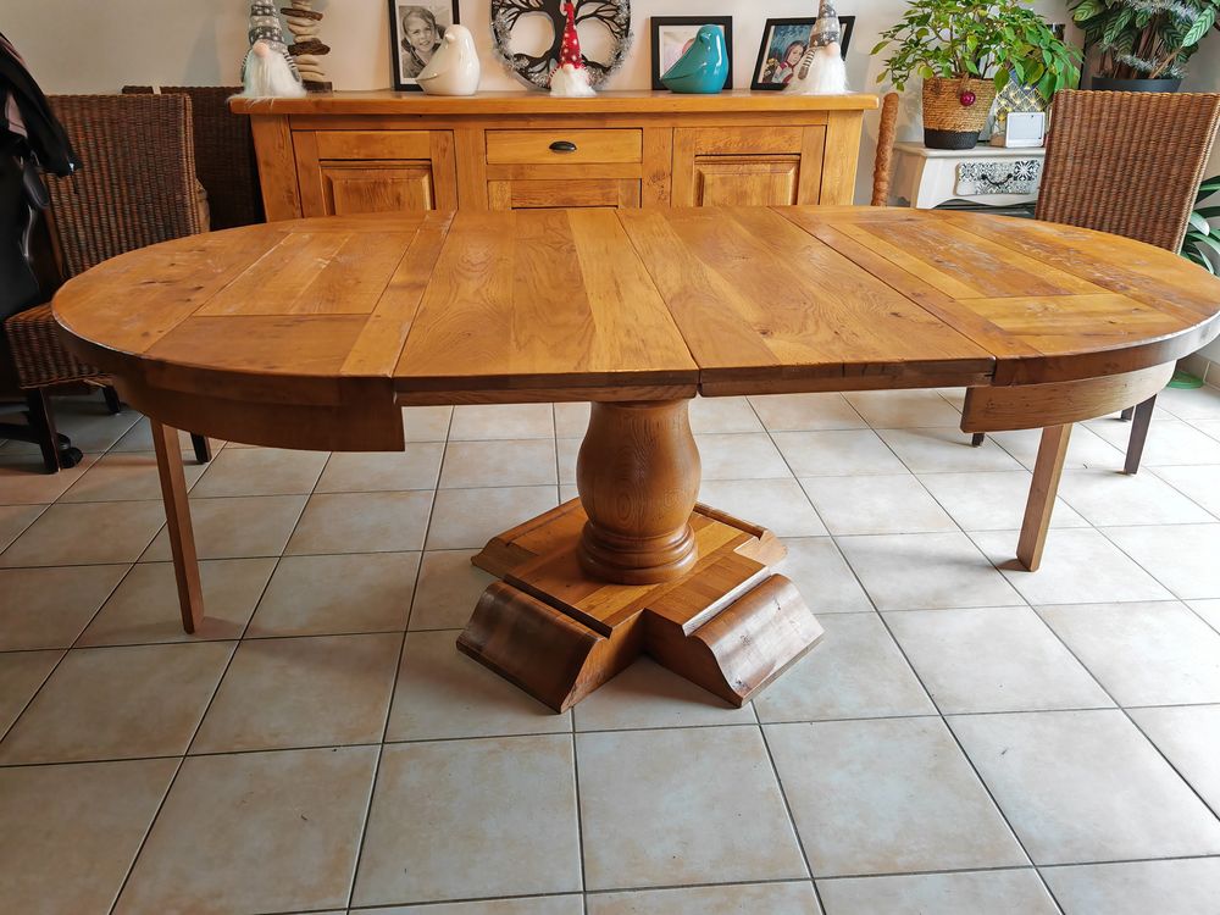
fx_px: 952
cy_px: 458
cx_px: 610
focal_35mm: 27
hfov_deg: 65.3
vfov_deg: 51.4
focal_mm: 7.62
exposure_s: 1/100
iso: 160
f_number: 1.6
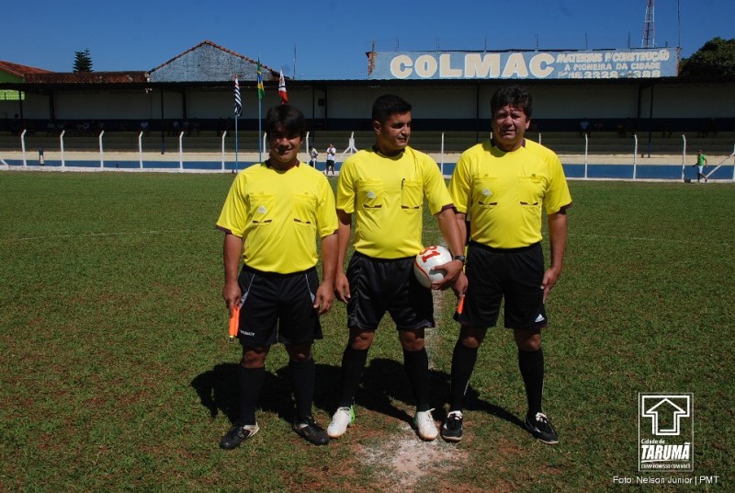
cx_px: 368
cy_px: 246
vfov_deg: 40.1
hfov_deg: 57.2
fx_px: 675
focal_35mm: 33
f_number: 9
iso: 100
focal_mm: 22
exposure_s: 1/320
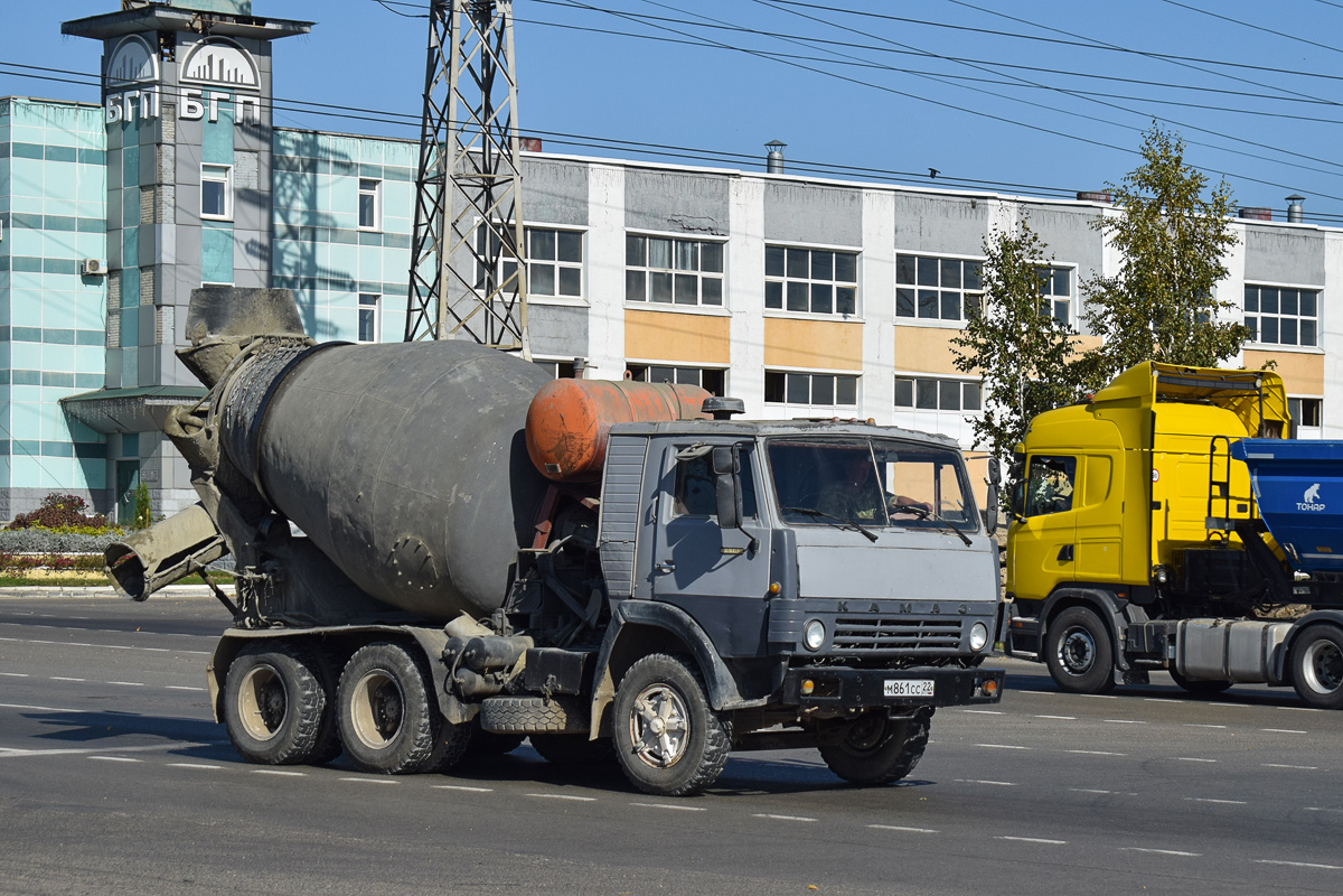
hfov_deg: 24.6
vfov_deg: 16.6
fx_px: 3077
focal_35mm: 82
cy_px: 448
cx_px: 672
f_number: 7.1
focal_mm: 55
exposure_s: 1/1250
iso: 200
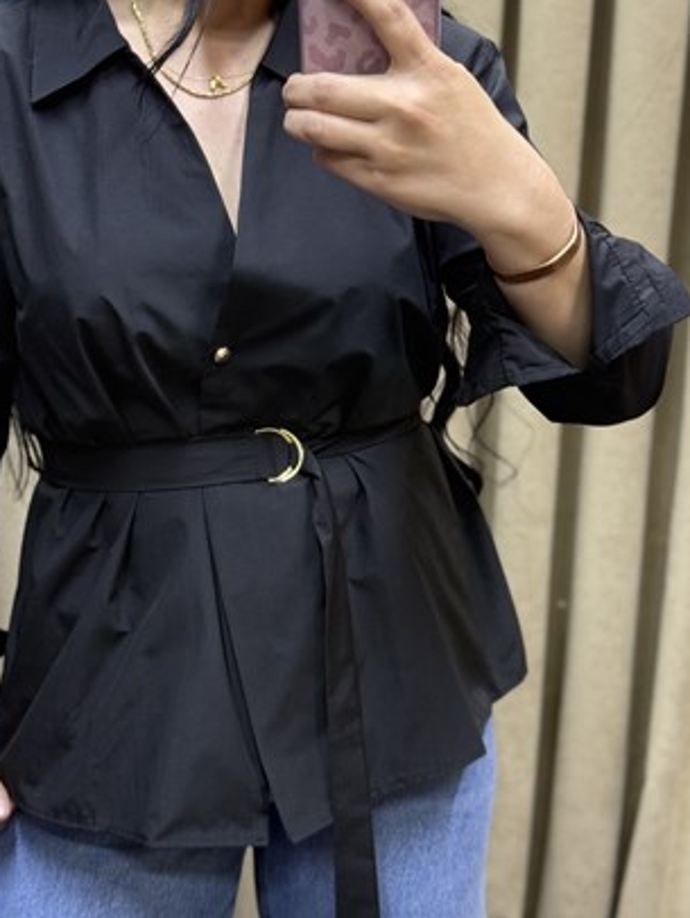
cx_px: 258
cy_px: 474
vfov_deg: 30.7
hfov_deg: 23.3
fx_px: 1673
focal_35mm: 63
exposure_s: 1/100
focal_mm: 6.76
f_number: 1.78
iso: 125
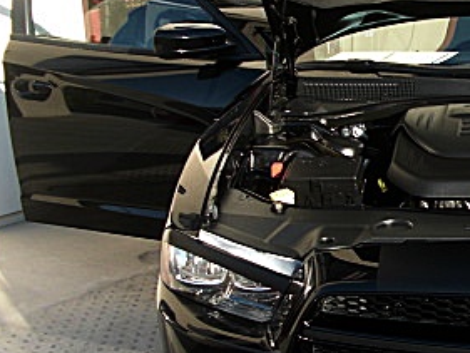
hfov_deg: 22.5
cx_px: 515
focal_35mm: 82
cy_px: 157
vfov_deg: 18.0
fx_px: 1114
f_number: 2.8
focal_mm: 6.3
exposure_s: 1/160
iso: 50
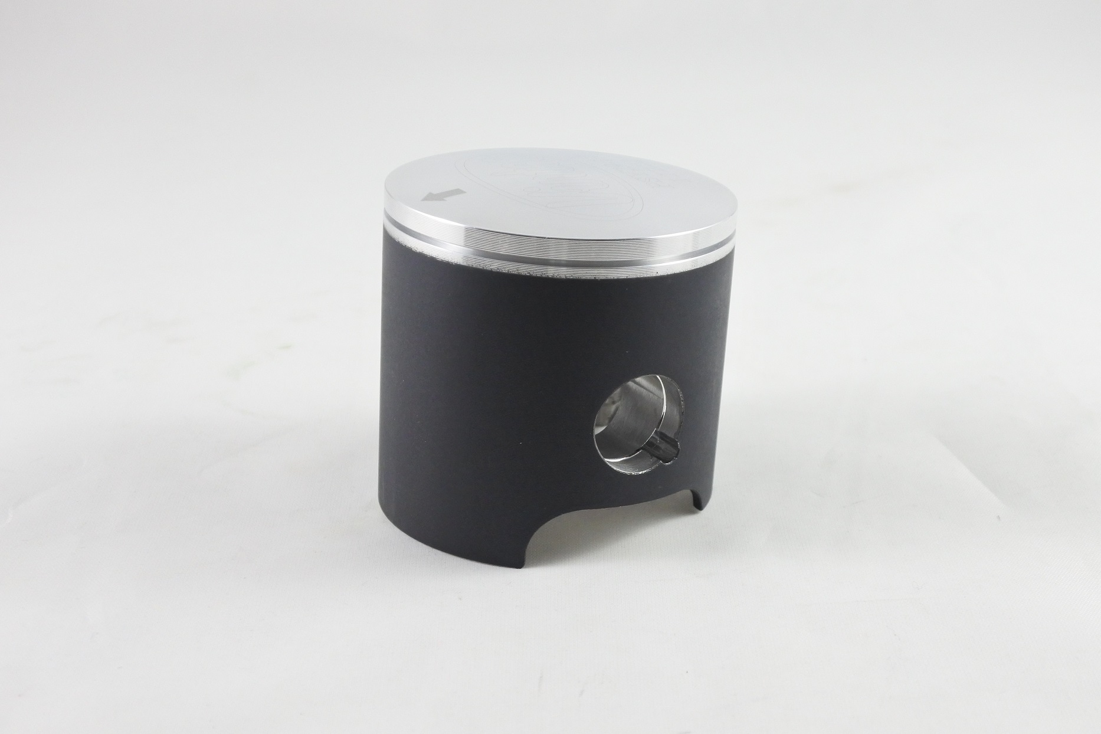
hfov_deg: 44.5
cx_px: 550
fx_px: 1346
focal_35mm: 44
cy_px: 367
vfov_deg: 30.5
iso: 720
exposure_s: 1/125
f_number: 4.5
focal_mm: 16.5
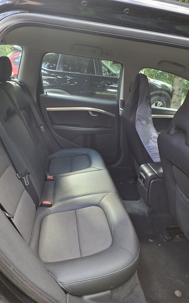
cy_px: 152
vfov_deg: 72.5
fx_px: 206
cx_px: 102
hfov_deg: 49.2
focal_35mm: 25
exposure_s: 1/100
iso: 160
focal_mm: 5.54
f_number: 1.8
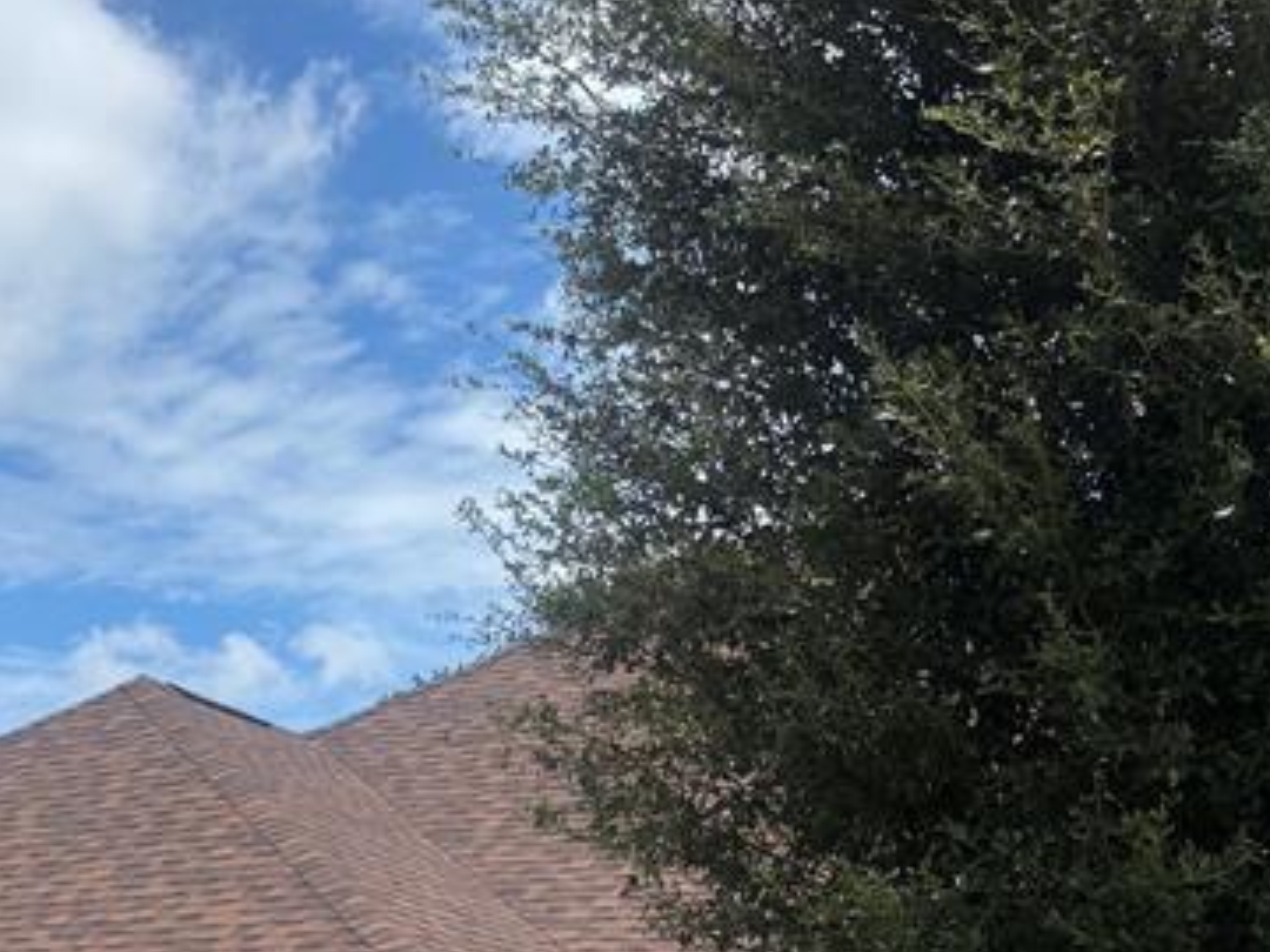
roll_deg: -1.1
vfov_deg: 19.4
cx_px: -233
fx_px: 2715
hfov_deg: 24.1
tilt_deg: +7.6
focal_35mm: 74
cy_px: 924
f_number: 1.6
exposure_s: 1/5076
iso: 50
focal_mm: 5.96
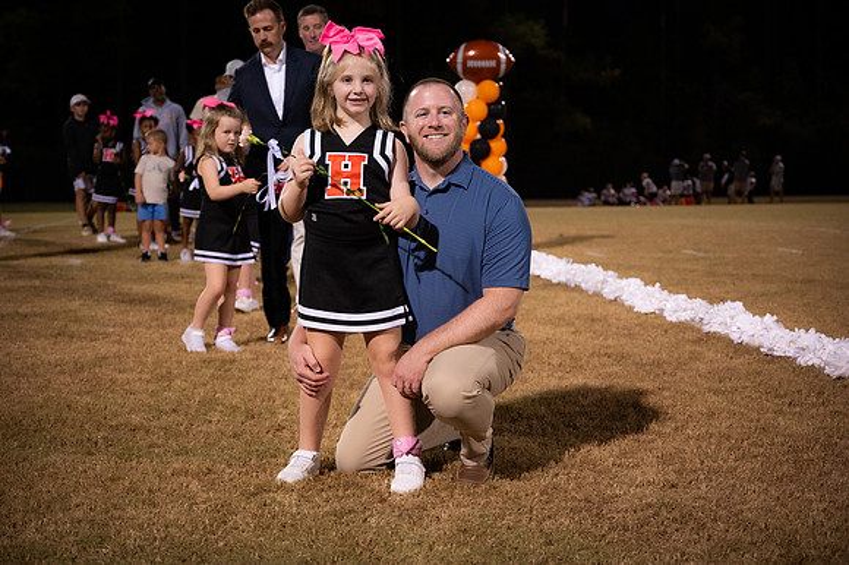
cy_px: 282
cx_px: 424
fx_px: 1367
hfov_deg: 34.5
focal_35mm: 58
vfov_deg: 23.4
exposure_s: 1/250
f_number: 4
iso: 3200
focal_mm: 58
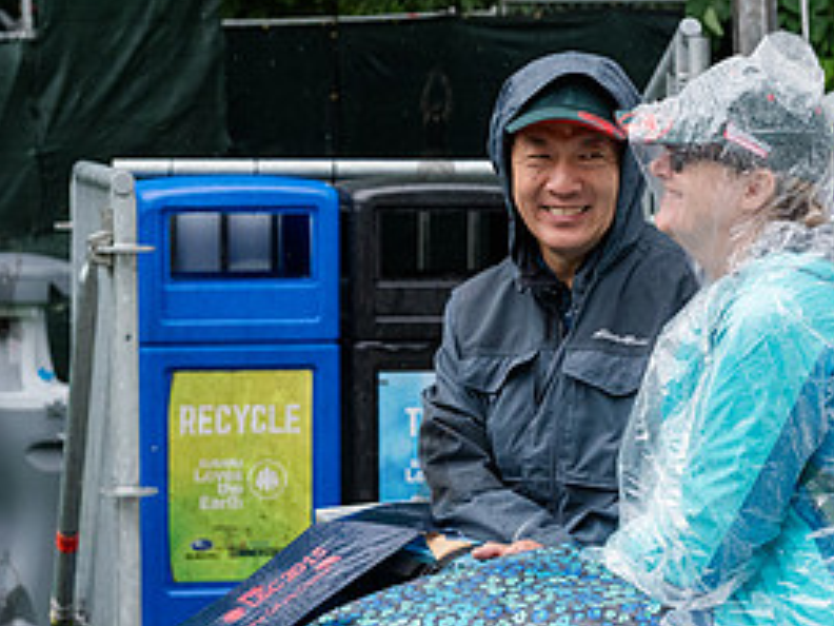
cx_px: 593
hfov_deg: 12.7
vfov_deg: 9.6
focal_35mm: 155
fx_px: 3734
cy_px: 320
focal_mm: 58
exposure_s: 1/1250
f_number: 4.5
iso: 2000
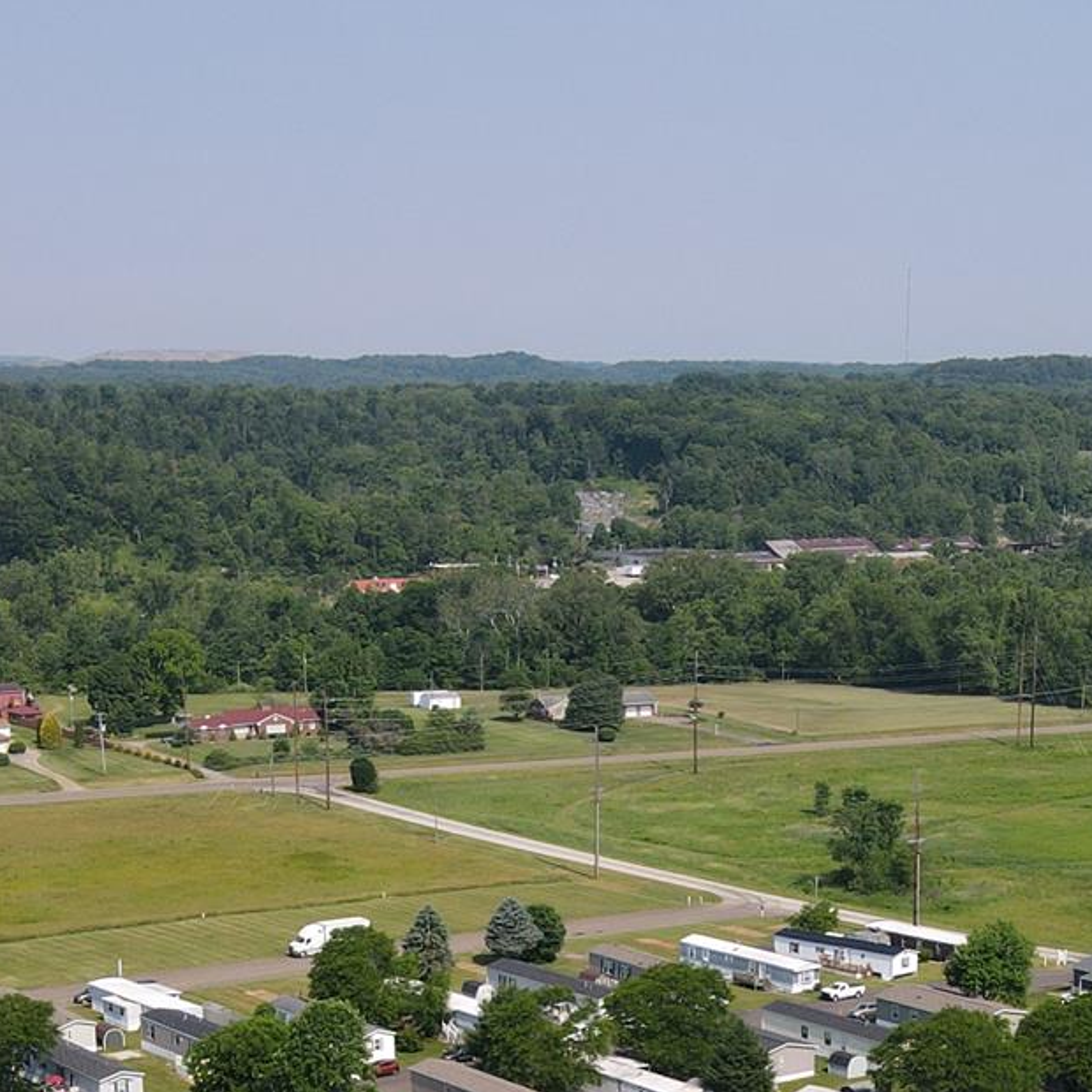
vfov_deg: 22.7
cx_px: 682
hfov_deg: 24.3
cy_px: 1251
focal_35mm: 71
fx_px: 2534
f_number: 2.8
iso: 100
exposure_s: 1/725
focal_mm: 4.5
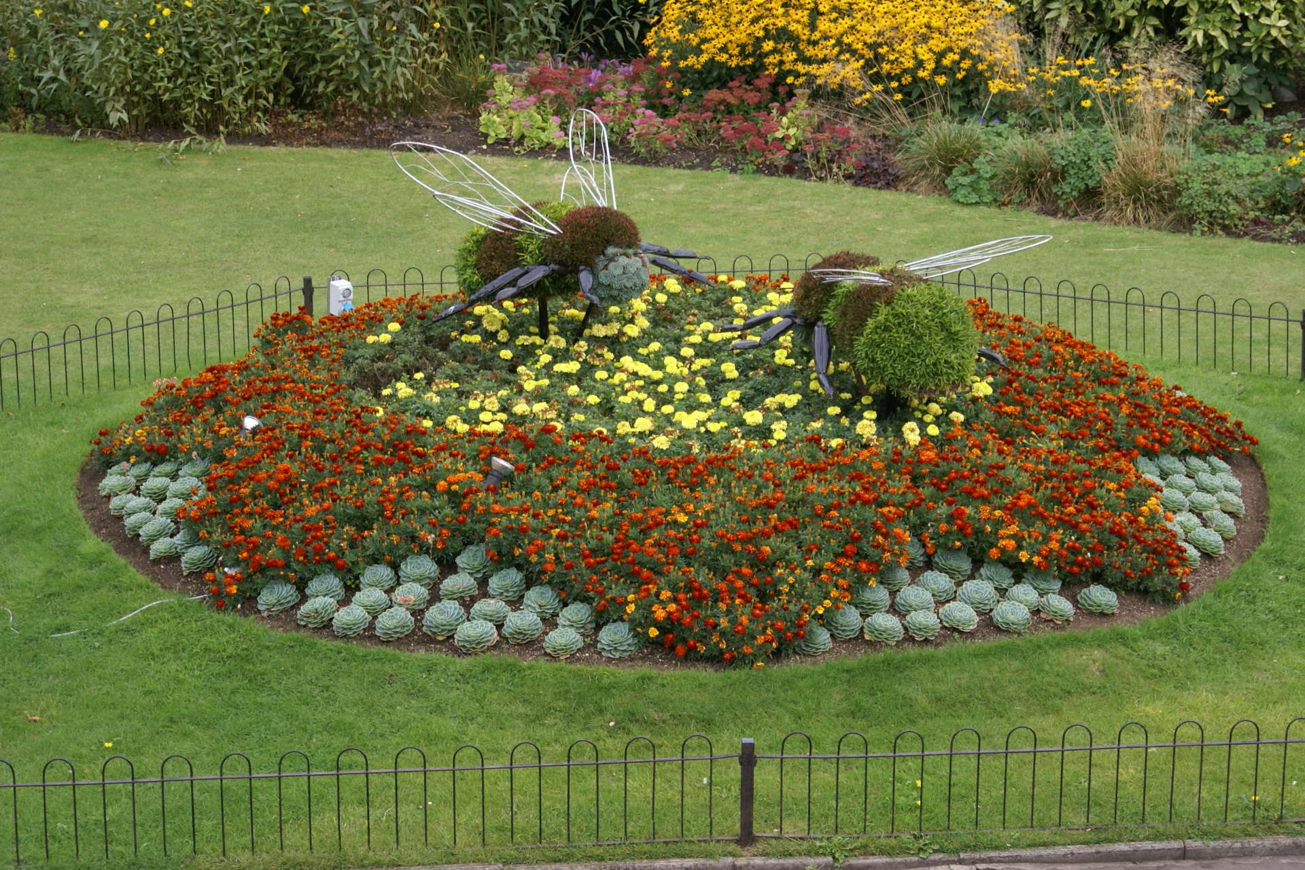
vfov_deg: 15.2
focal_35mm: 90
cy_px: 435
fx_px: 3262
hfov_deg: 22.6
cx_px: 652
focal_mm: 60
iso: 125
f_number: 5.6
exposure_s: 1/100
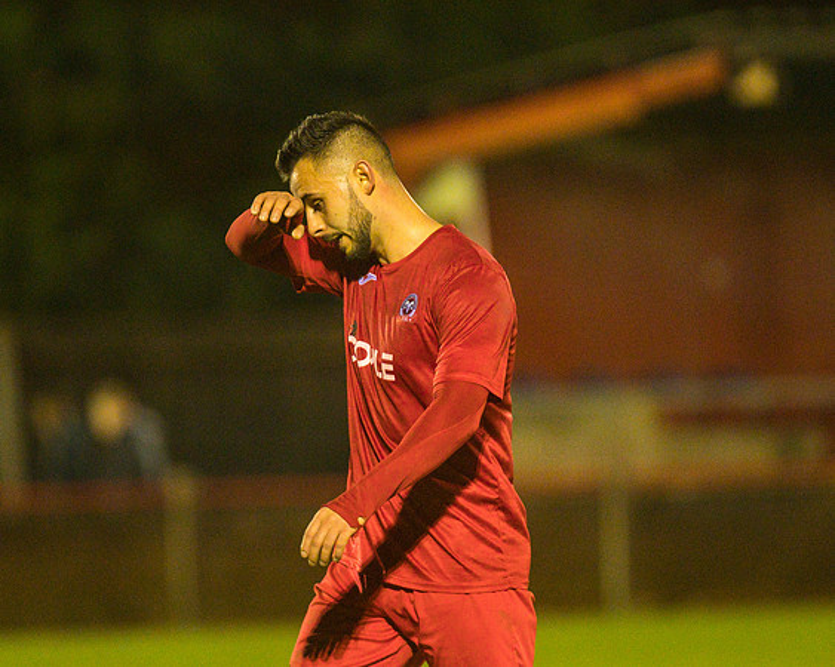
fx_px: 12545
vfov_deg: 3.0
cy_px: 334
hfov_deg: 3.8
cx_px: 367
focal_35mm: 508
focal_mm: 300
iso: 5000
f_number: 2.8
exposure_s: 1/500
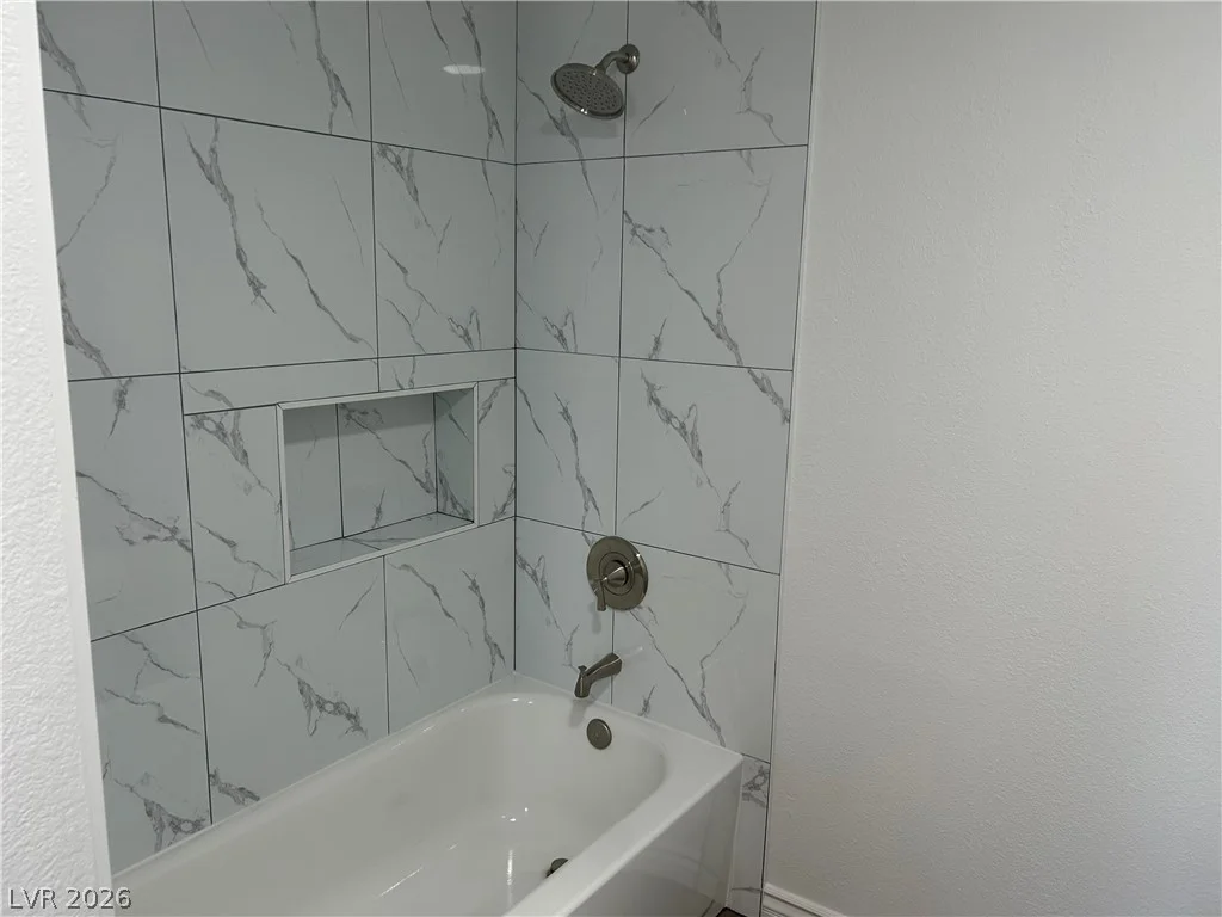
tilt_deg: -13.5
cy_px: 458
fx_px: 918
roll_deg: +0.4
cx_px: 611
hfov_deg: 67.3
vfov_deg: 53.1
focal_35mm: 26
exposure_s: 1/120
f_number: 1.5
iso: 100
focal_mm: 5.7
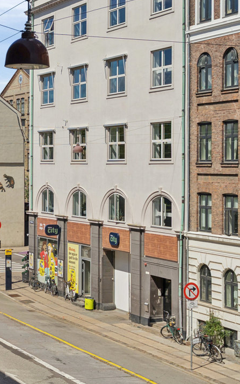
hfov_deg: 16.5
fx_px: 794
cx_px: -39
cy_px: 188
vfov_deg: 27.1
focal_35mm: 76
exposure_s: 1/2000
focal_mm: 32
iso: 320
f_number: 5.6
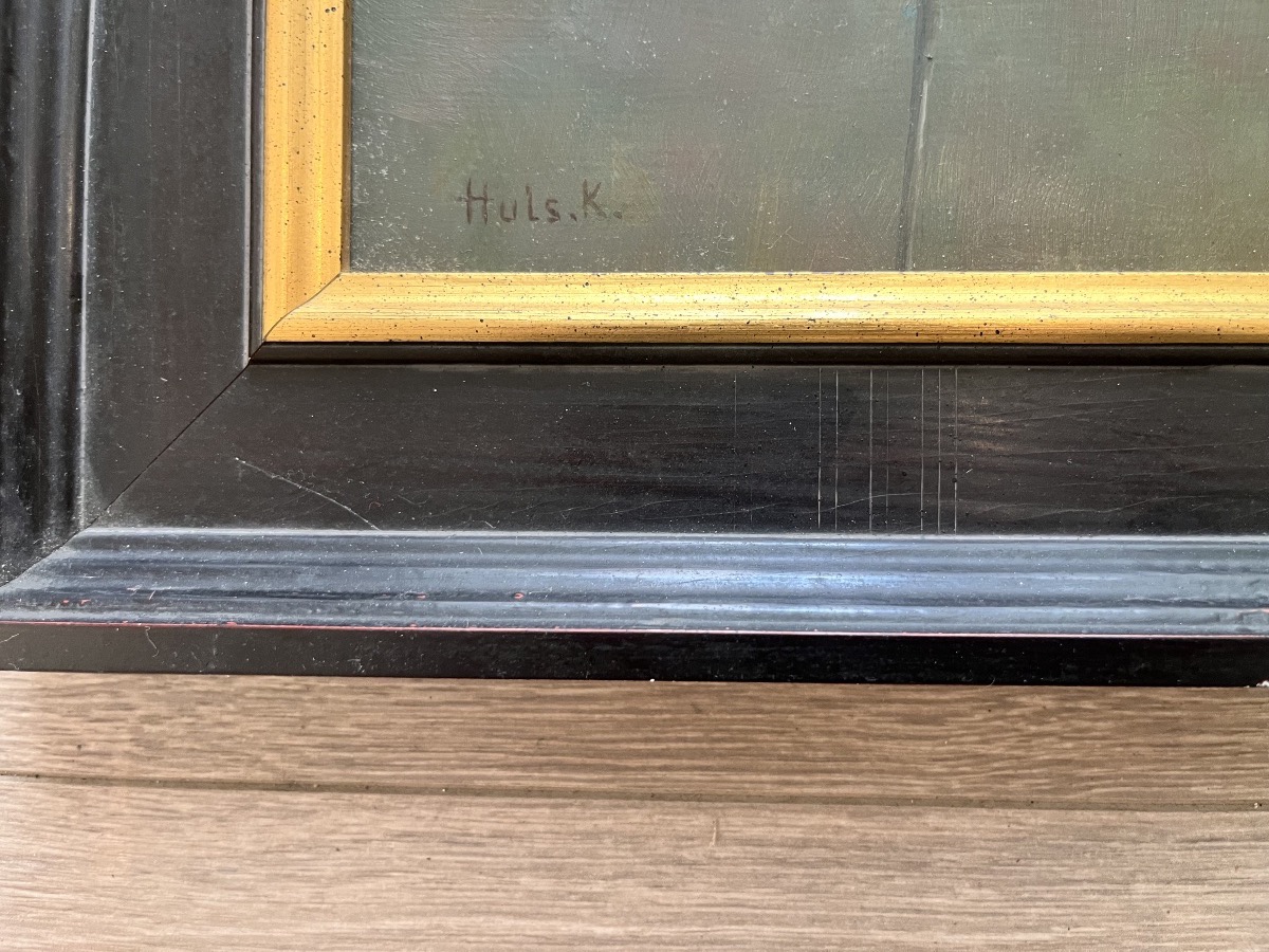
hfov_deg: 67.3
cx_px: 634
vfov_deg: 53.1
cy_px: 476
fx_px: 953
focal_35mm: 26
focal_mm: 5.1
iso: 200
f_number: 1.6
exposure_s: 1/50
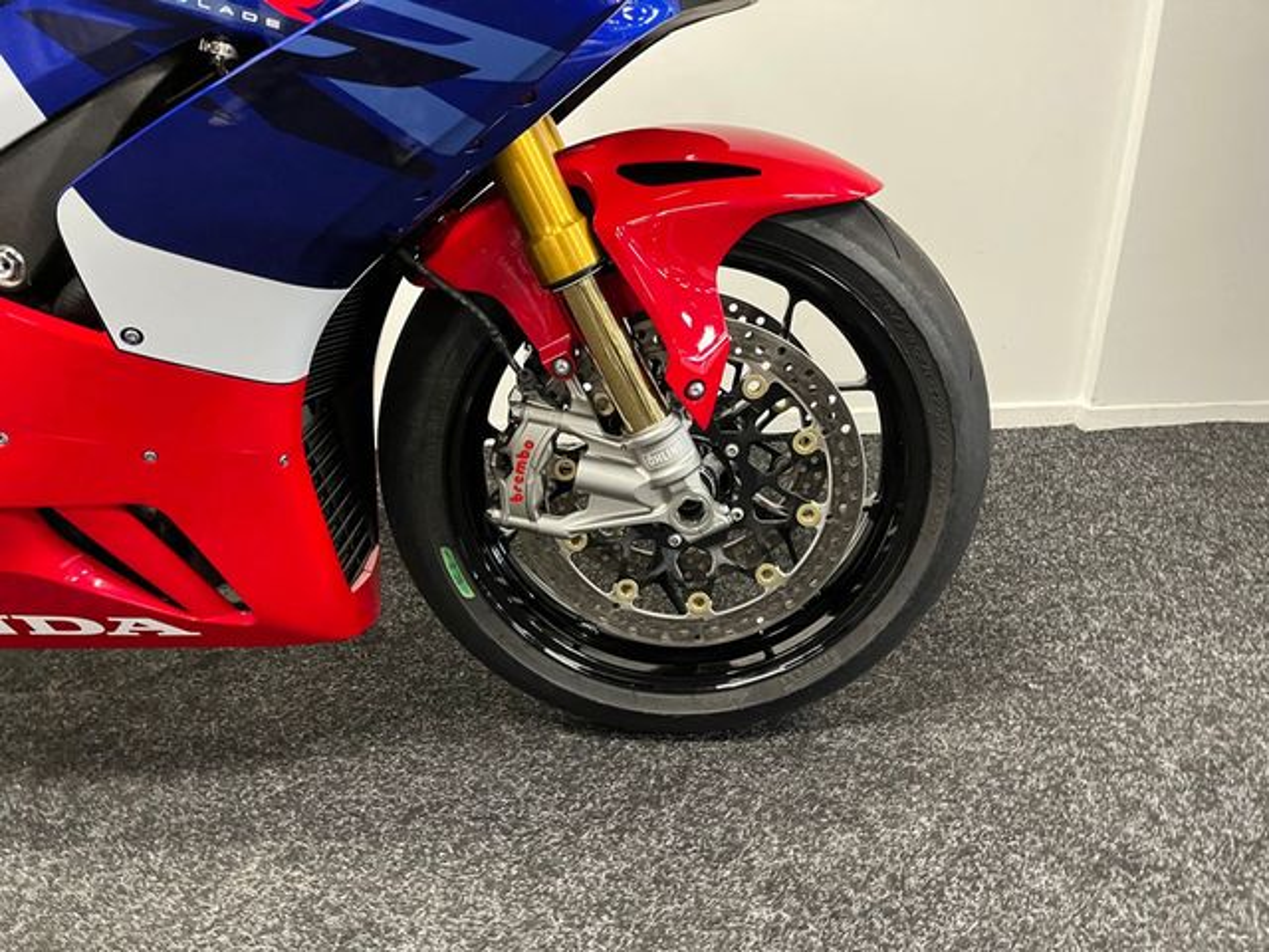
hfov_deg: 67.3
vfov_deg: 53.1
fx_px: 953
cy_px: 476
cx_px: 634
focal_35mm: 26
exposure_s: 1/50
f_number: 1.6
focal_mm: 5.1
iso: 500
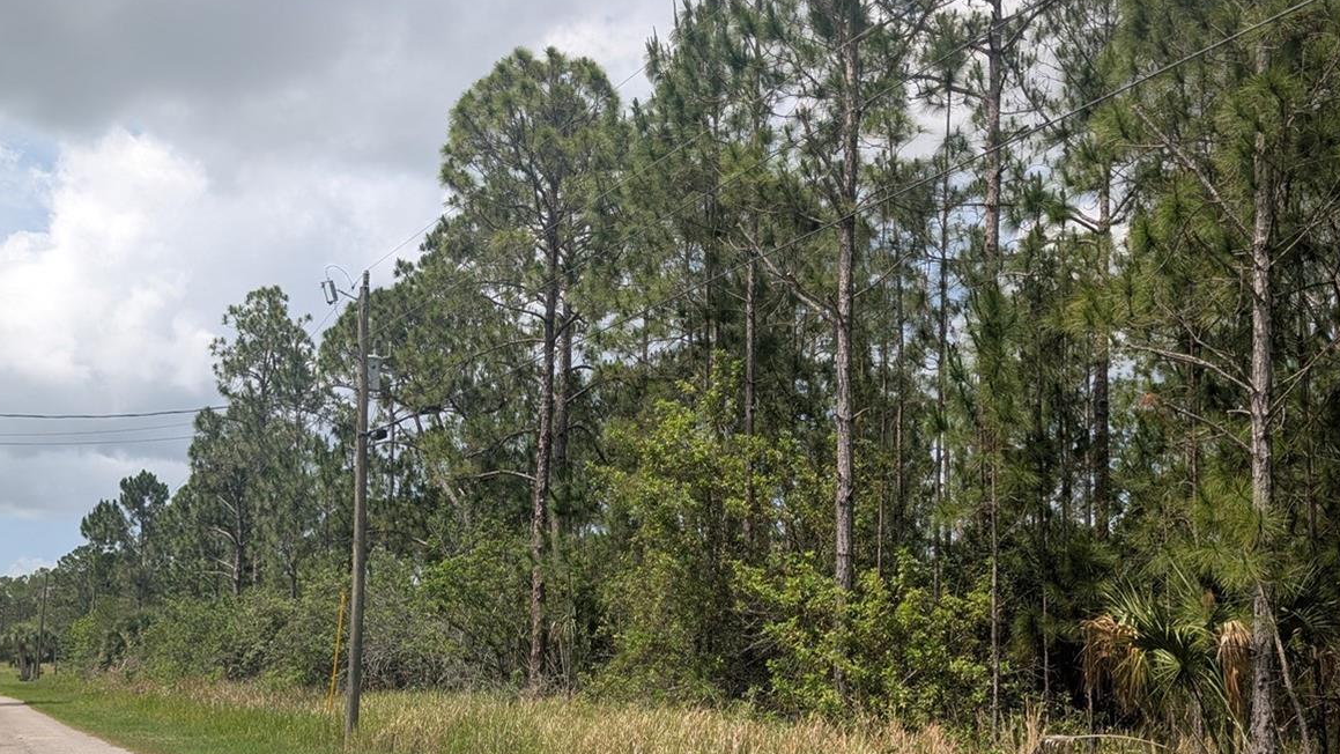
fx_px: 1279
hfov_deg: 55.2
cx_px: 607
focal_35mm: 36
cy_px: 606
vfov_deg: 31.9
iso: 24
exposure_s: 1/1404
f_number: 1.68
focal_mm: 6.9
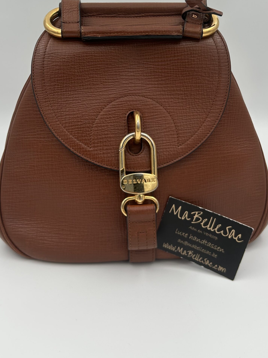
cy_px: 127
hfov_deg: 40.7
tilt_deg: -18.5
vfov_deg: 51.9
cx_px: 132
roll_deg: -0.1
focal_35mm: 35
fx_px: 361
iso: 50
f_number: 1.5
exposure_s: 1/753
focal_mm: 5.7
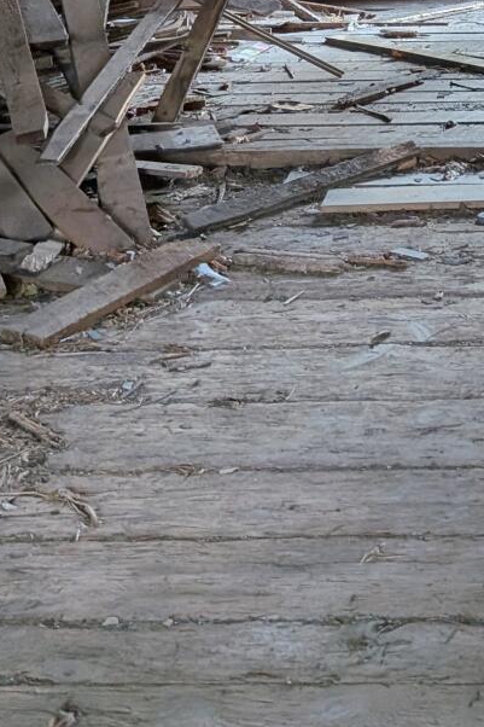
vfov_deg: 21.9
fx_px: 1675
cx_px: 562
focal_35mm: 83
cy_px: -228
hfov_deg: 15.9
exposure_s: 1/159
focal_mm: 6.9
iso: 421
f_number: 1.68
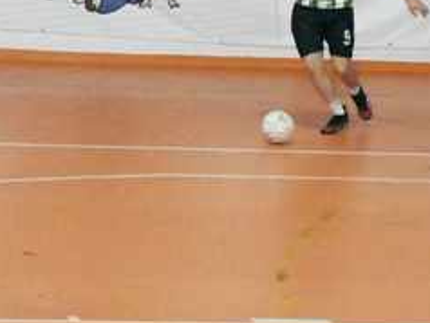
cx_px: 457
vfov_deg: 5.5
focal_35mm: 271
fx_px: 3370
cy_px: 39
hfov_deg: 7.3
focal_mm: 70
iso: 25600
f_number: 13
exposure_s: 1/250
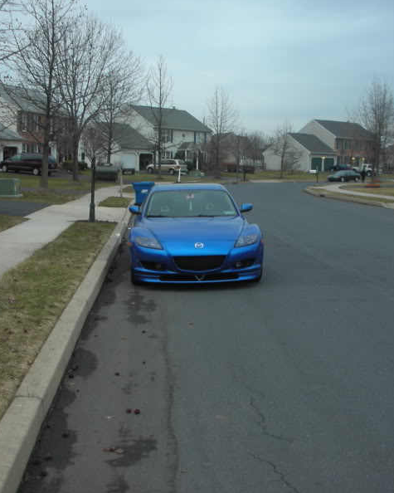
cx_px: 181
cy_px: 246
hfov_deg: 32.7
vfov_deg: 40.3
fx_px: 671
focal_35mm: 46
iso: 50
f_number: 3
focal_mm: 5.8
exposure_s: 1/23.1
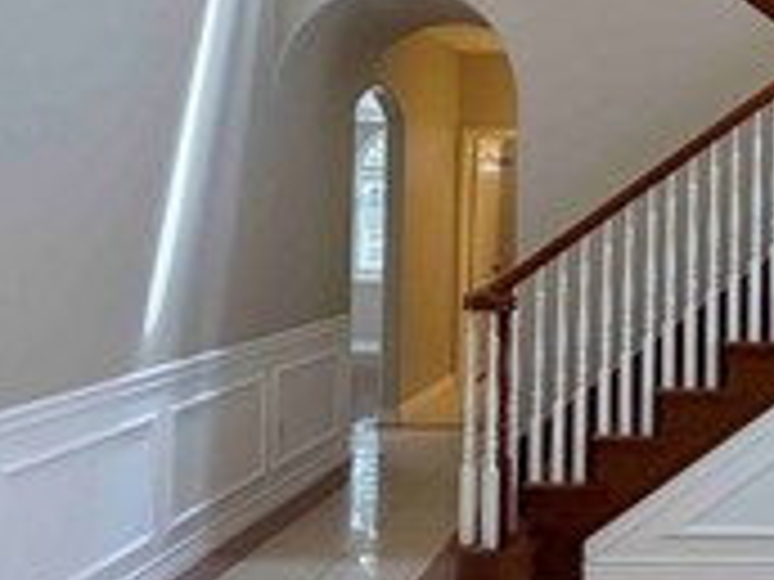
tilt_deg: +2.3
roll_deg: -0.7
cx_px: 752
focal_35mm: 52
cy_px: 162
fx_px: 1163
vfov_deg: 27.7
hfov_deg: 34.0
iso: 200
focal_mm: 2.22
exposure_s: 1/120
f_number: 2.2
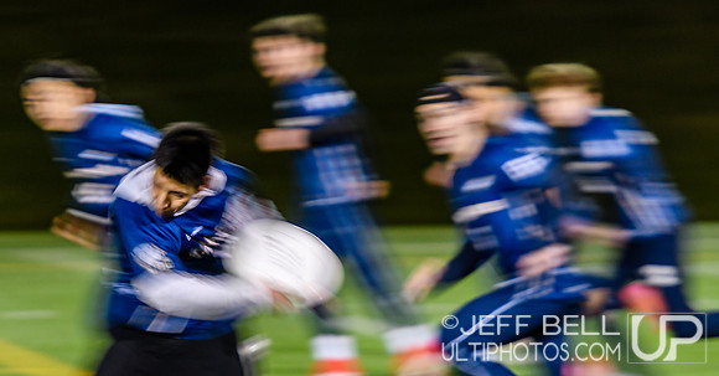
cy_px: 200
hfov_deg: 5.1
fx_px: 7990
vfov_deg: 2.7
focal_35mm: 426
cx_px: 171
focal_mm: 165
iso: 320
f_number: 3.5
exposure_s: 1/40
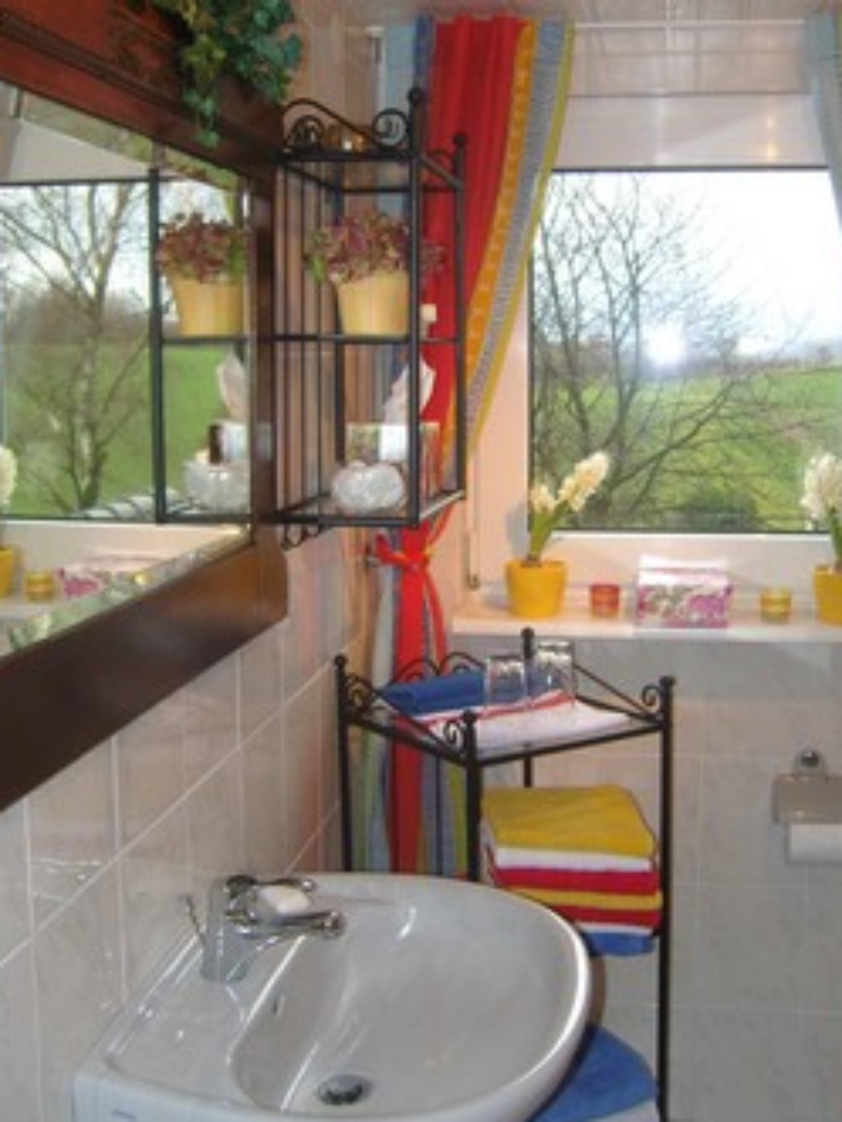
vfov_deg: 45.7
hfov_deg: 35.1
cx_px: 463
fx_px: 1330
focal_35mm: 41
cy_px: 487
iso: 100
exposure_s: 1/40
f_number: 2.8
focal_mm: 7.3
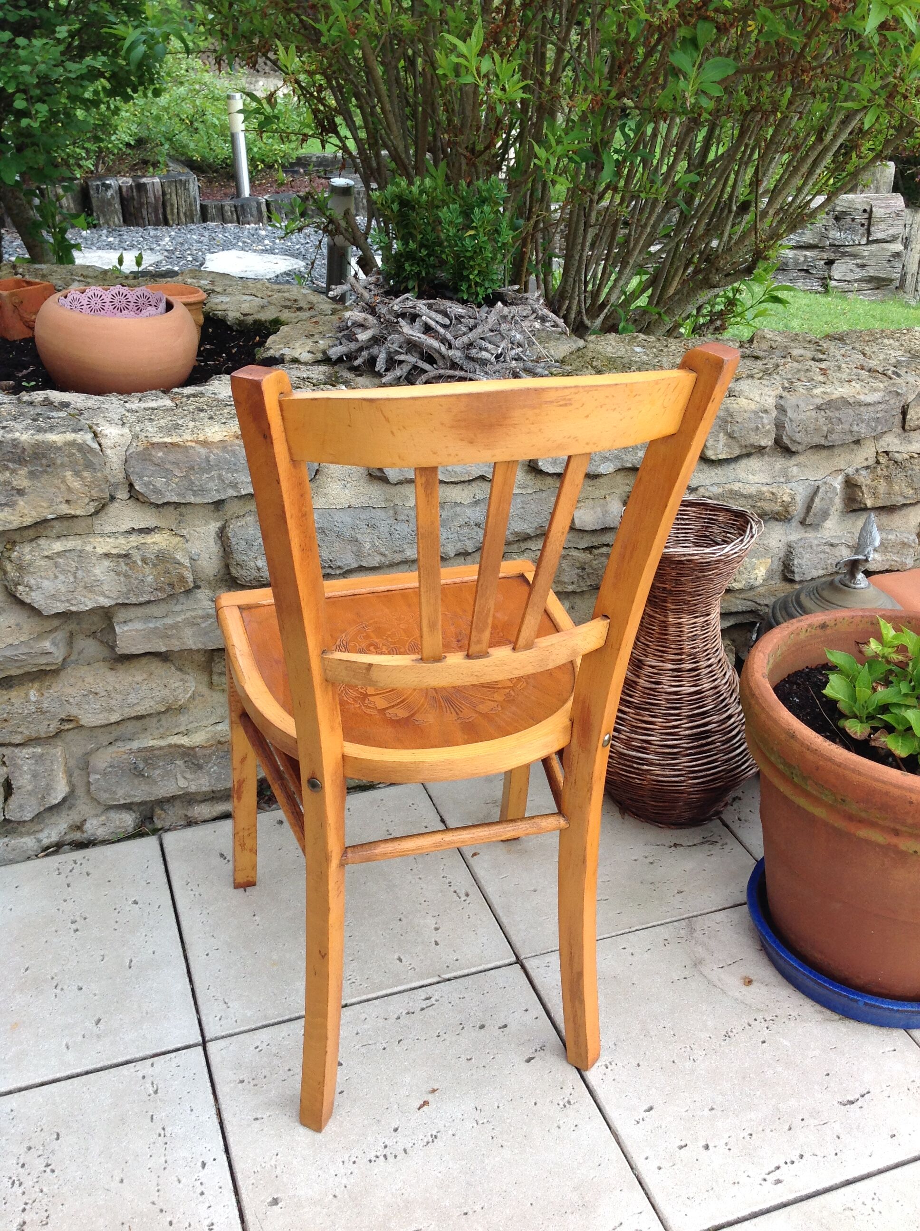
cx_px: 460
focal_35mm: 35
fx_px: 1244
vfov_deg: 52.7
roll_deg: -1.0
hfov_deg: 40.6
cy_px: 616
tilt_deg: -29.1
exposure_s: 1/179
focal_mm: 4.28
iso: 50
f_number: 2.4
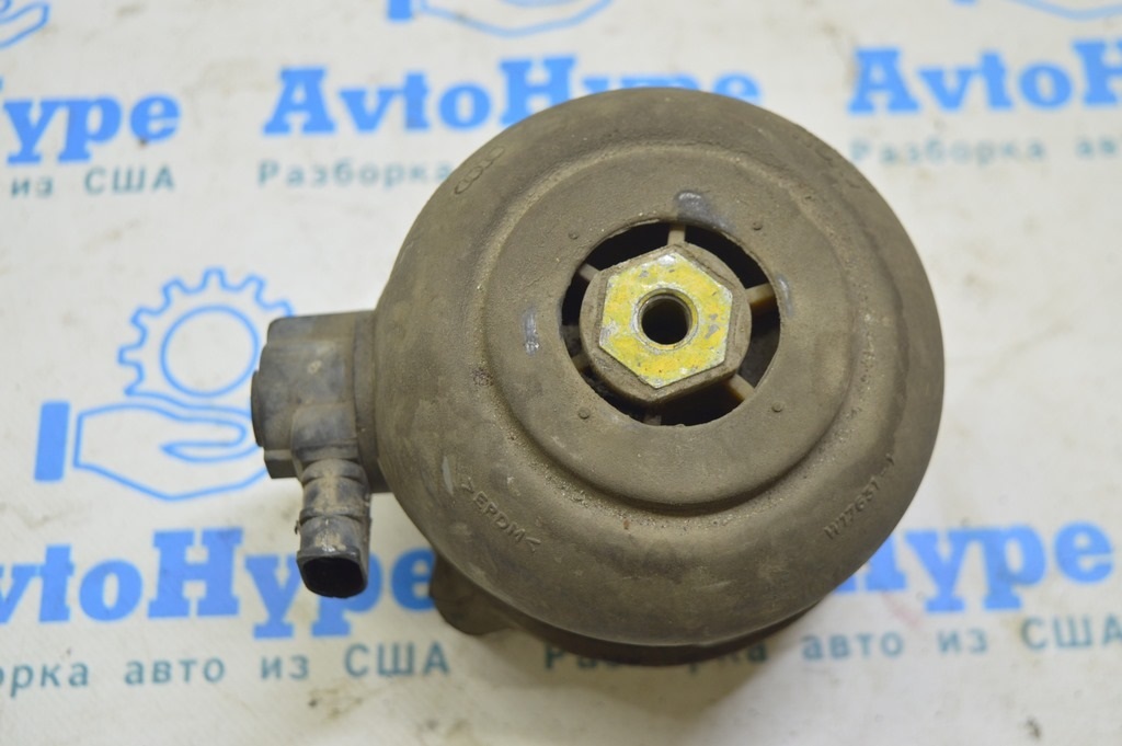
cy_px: 373
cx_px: 561
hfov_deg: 38.9
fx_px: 1588
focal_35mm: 51
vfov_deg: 26.4
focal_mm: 34
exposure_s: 1/20
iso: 400
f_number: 5.6
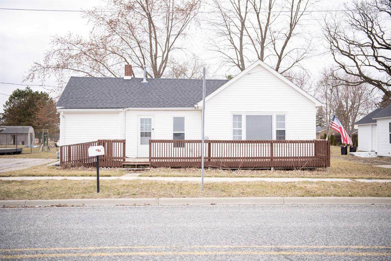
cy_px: 130
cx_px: 196
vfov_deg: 30.5
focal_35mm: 44
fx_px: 478
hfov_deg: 44.5
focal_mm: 44
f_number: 2.8
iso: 125
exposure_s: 1/800
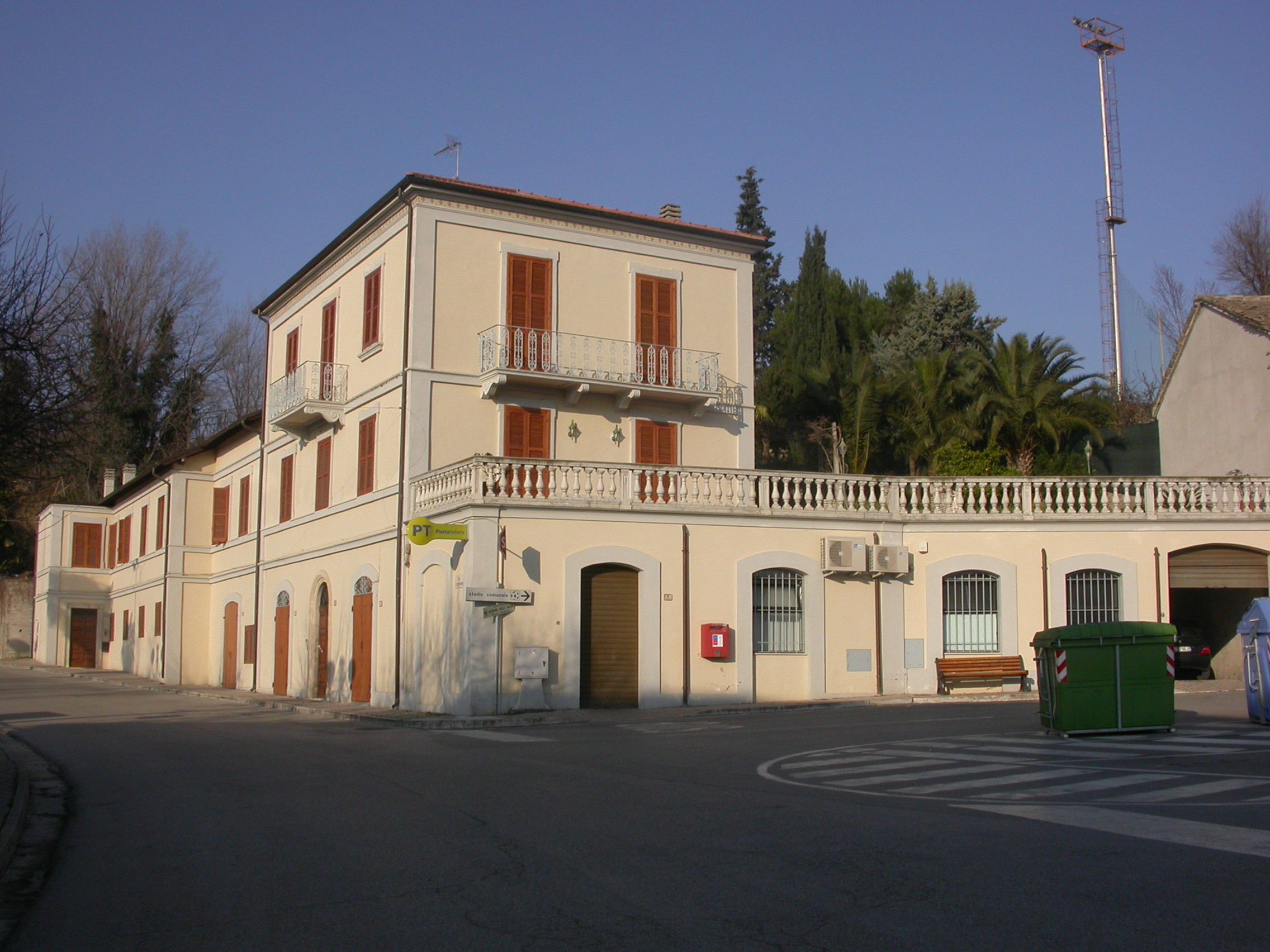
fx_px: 1394
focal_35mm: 38
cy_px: 476
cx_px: 635
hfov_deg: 49.0
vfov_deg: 37.7
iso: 100
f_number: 7.5
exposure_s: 1/466
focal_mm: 7.85
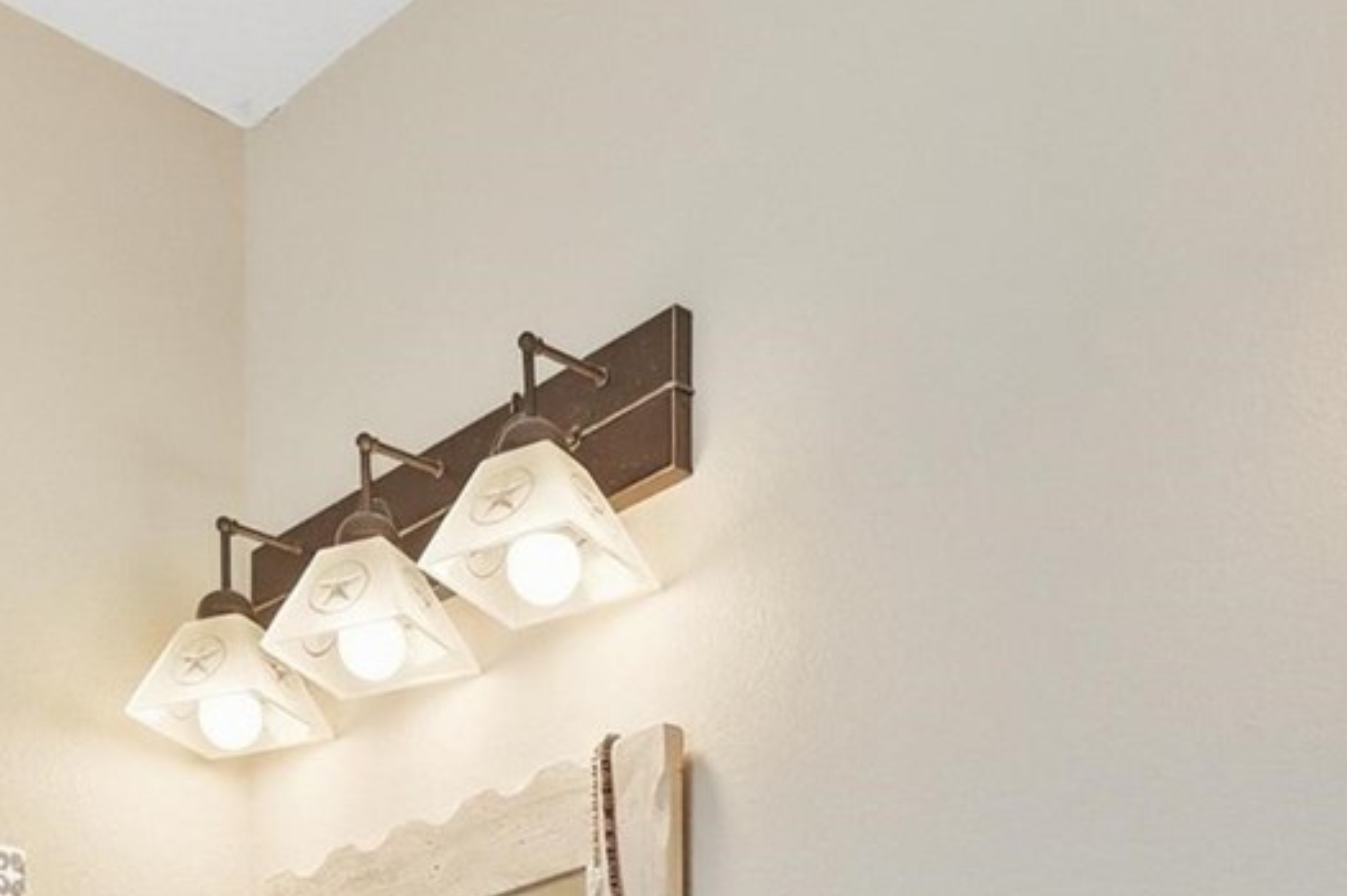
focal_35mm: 58
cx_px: 690
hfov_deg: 34.5
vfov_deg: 18.6
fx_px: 2168
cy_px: 1571
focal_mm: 14
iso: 1250
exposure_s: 1/8000
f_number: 7.1
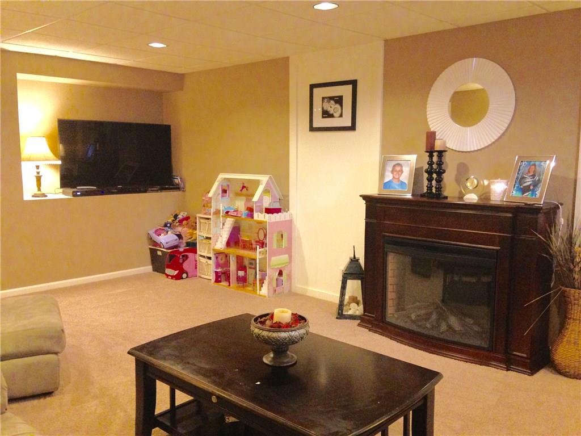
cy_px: 218
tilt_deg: -8.5
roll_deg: -0.1
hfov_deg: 55.4
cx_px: 290
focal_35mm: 33
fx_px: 554
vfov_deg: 42.9
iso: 400
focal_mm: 4.12
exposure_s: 1/20
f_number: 2.4
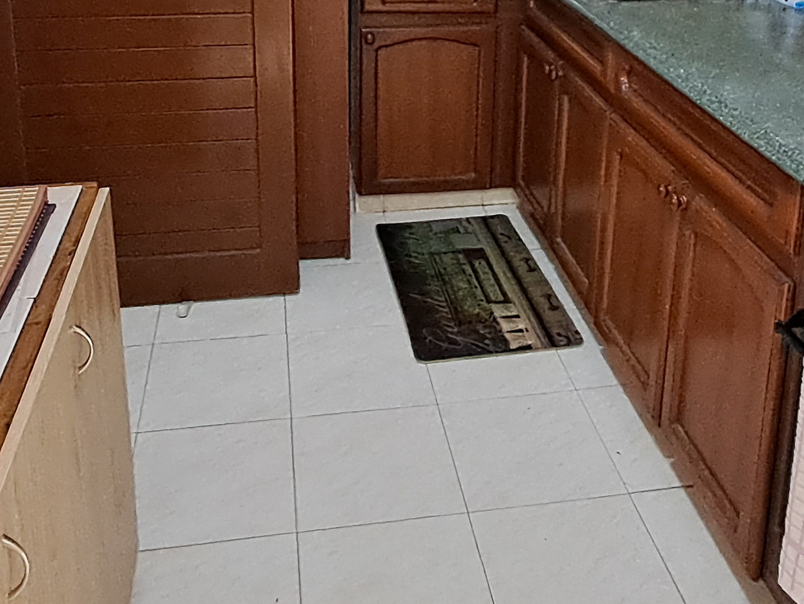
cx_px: 428
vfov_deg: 31.9
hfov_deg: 44.8
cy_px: 8
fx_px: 976
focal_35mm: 42
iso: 400
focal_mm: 1.64
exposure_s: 1/25
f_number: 2.2
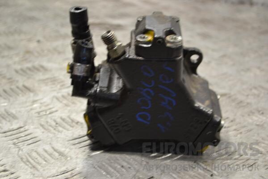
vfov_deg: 17.5
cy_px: 90
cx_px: 134
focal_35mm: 78
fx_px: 581
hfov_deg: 26.0
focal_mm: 52
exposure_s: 1/30
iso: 400
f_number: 5.6
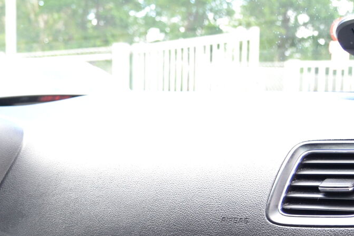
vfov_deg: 17.1
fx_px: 757
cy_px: 260
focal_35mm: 77
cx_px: -21
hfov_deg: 24.8
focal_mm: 18
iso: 400
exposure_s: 1/80
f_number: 4.5
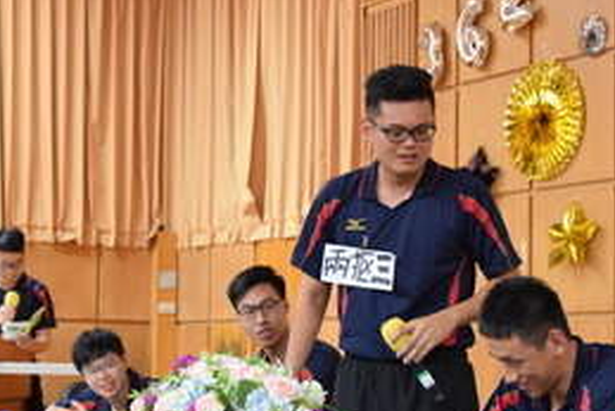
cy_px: 270
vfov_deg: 15.5
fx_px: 1504
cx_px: 264
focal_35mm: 88
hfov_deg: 23.1
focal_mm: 38
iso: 2500
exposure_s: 1/80
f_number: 4.5
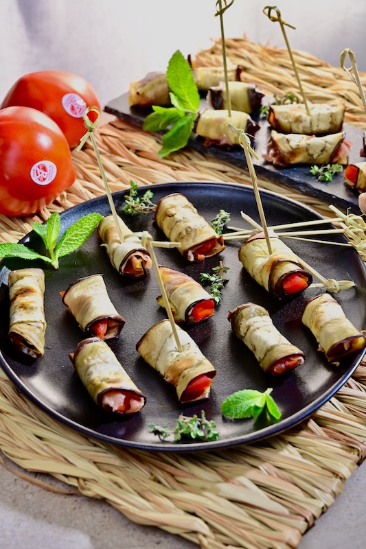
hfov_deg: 20.0
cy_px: 274
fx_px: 1037
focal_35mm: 68
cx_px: 183
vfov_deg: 29.7
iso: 250
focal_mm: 68
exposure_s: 1/80
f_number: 8
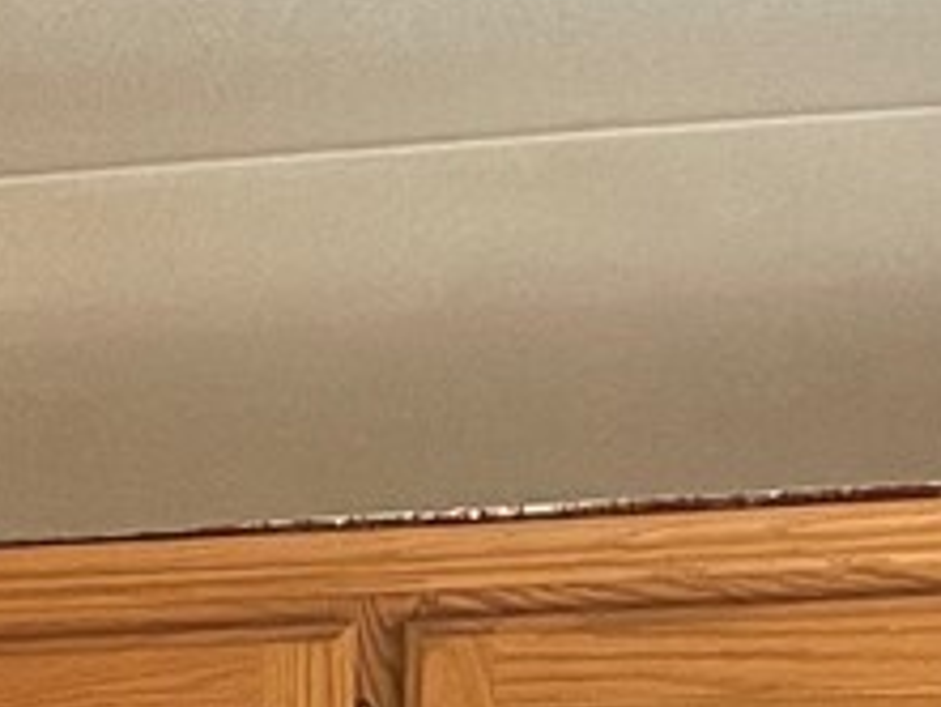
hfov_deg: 10.0
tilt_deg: -2.6
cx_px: -643
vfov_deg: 7.5
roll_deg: -0.5
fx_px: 5113
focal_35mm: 188
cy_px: 1576
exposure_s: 1/60
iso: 160
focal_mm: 4.2
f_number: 1.6
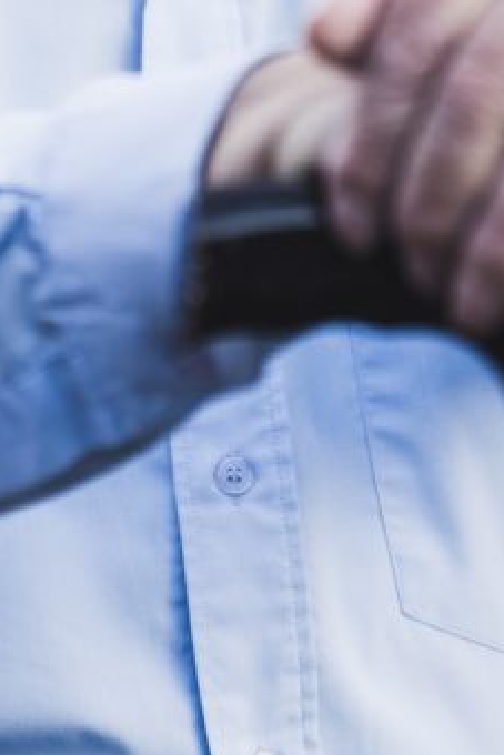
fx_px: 4426
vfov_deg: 9.6
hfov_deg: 6.5
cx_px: 26
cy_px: -142
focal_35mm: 211
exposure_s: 1/500
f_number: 2.8
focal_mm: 70
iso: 400
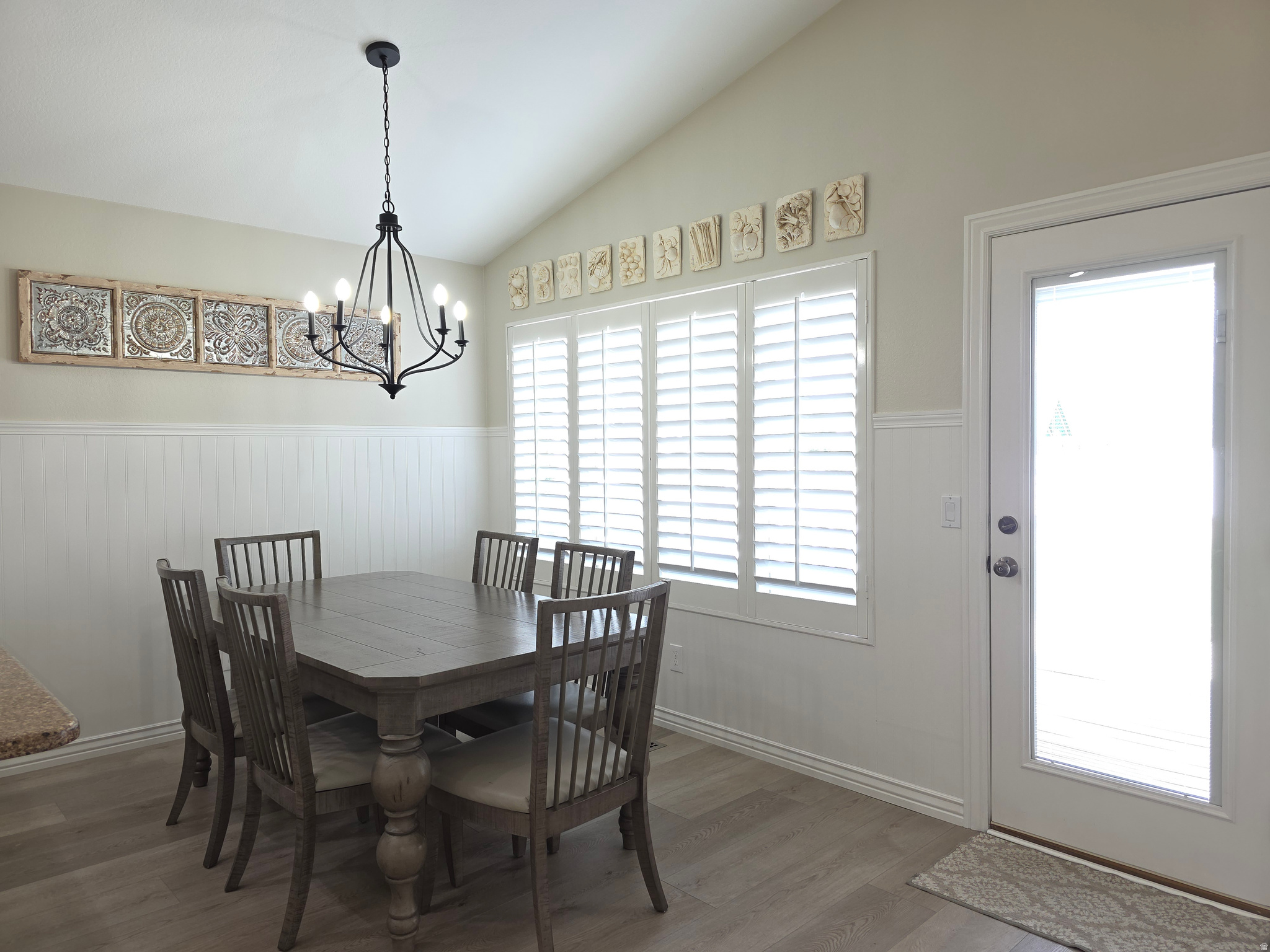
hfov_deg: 73.9
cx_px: 635
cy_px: 476
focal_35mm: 23
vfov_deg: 58.9
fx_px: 844
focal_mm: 6.3
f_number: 1.7
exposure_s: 1/60
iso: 50
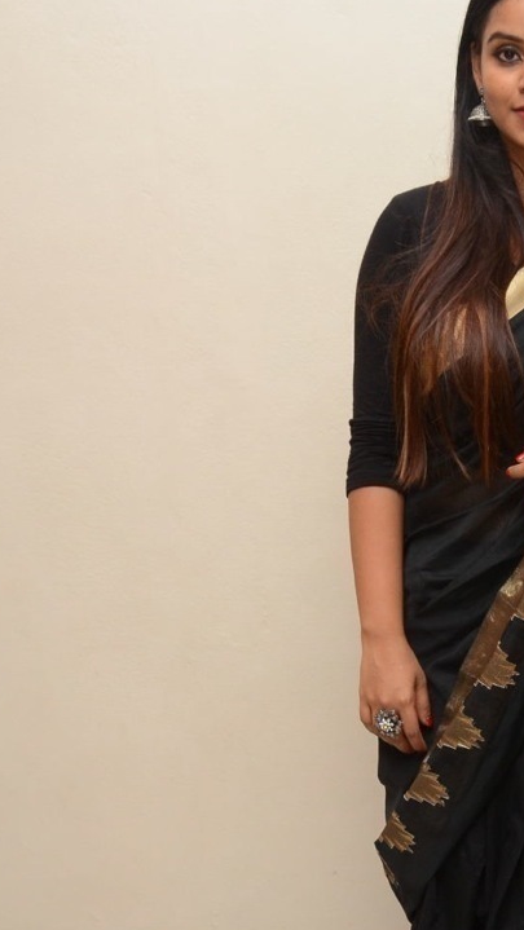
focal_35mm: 66
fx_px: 1626
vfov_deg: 31.7
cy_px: 606
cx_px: 498
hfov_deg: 17.9
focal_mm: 25
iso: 1000
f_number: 7.1
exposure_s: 1/125
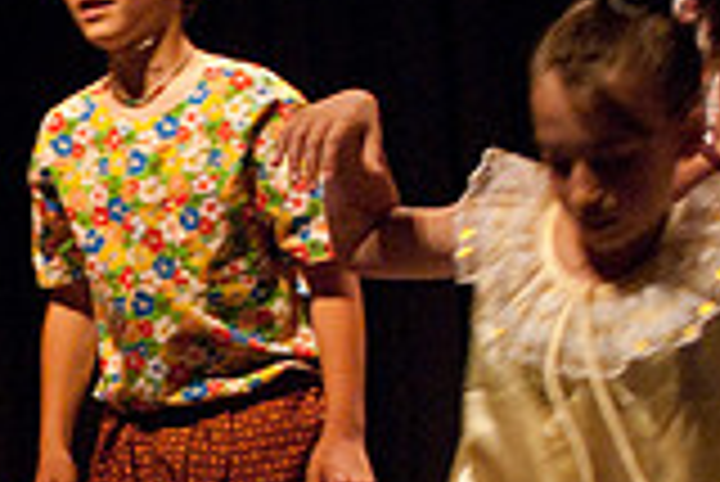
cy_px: 338
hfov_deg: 13.2
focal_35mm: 152
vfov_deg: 9.0
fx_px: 3043
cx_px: -68
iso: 1000
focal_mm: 28
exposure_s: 1/125
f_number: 2.8
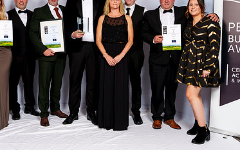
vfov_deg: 29.5
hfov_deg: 45.8
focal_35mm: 43
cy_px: 43
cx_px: 88
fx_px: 281
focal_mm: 24
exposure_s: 1/125
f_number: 8
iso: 100
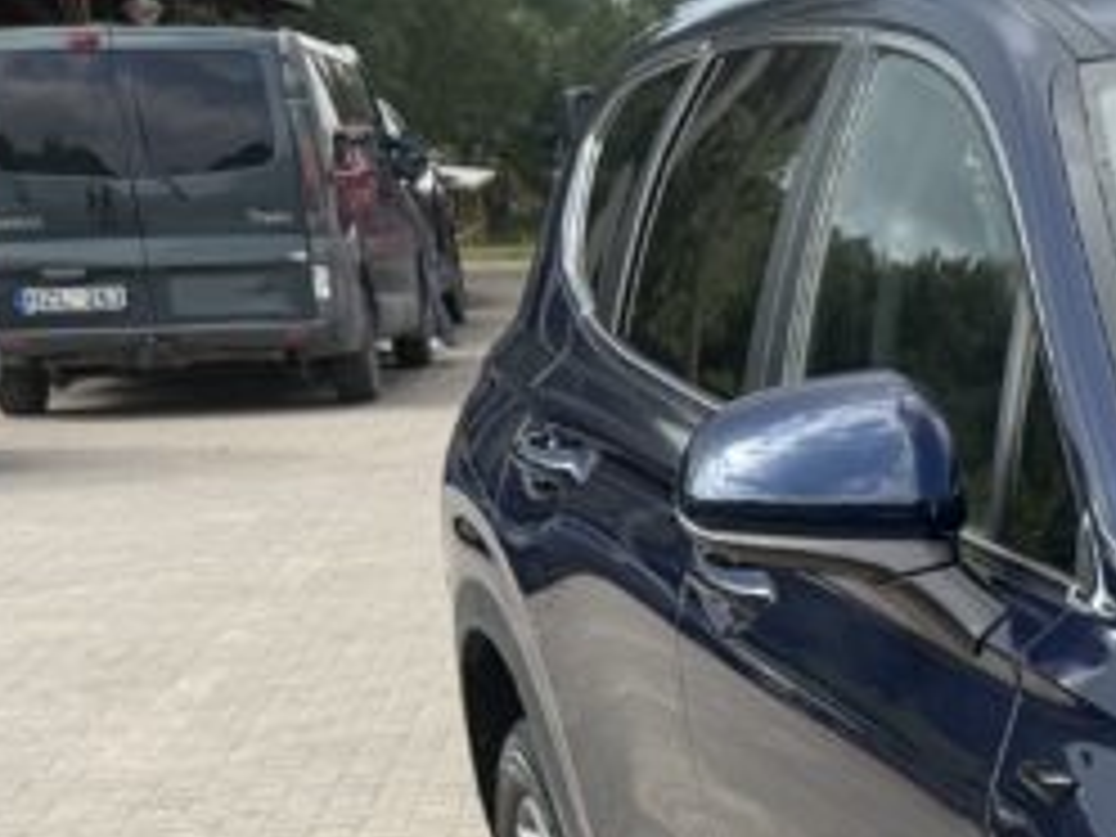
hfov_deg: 16.5
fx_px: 3192
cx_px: 2030
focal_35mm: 99
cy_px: 1143
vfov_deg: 14.2
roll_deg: -1.1
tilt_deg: -17.3
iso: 80
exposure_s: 1/1585
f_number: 1.78
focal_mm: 6.76
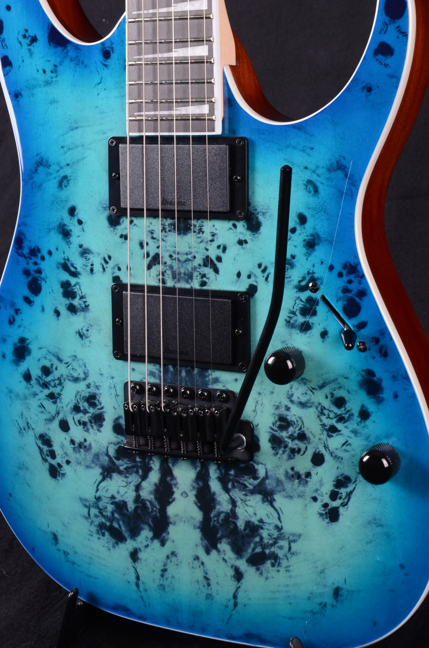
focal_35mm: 68
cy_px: 246
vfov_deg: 29.8
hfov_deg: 20.0
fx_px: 1215
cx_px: 215
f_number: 11
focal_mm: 35
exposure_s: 1/200
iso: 200
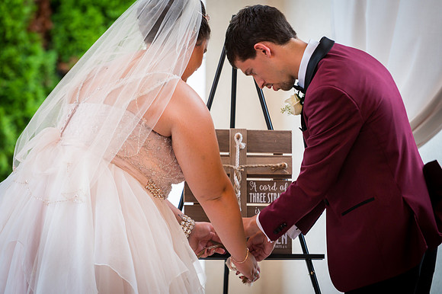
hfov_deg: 10.3
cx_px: 221
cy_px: 147
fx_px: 2454
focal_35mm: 200
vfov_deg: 6.9
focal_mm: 200
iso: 1100
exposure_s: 1/90
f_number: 2.8
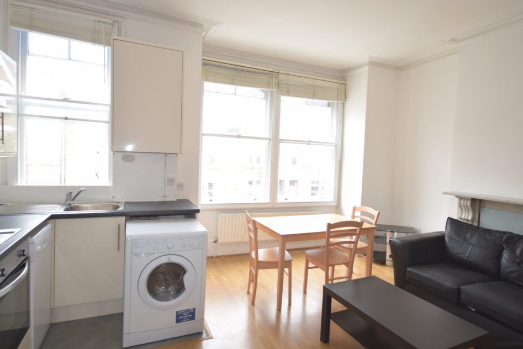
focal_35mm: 19
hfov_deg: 86.9
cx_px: 262
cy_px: 173
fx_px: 276
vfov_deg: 64.6
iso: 400
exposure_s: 1/40
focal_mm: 10
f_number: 4
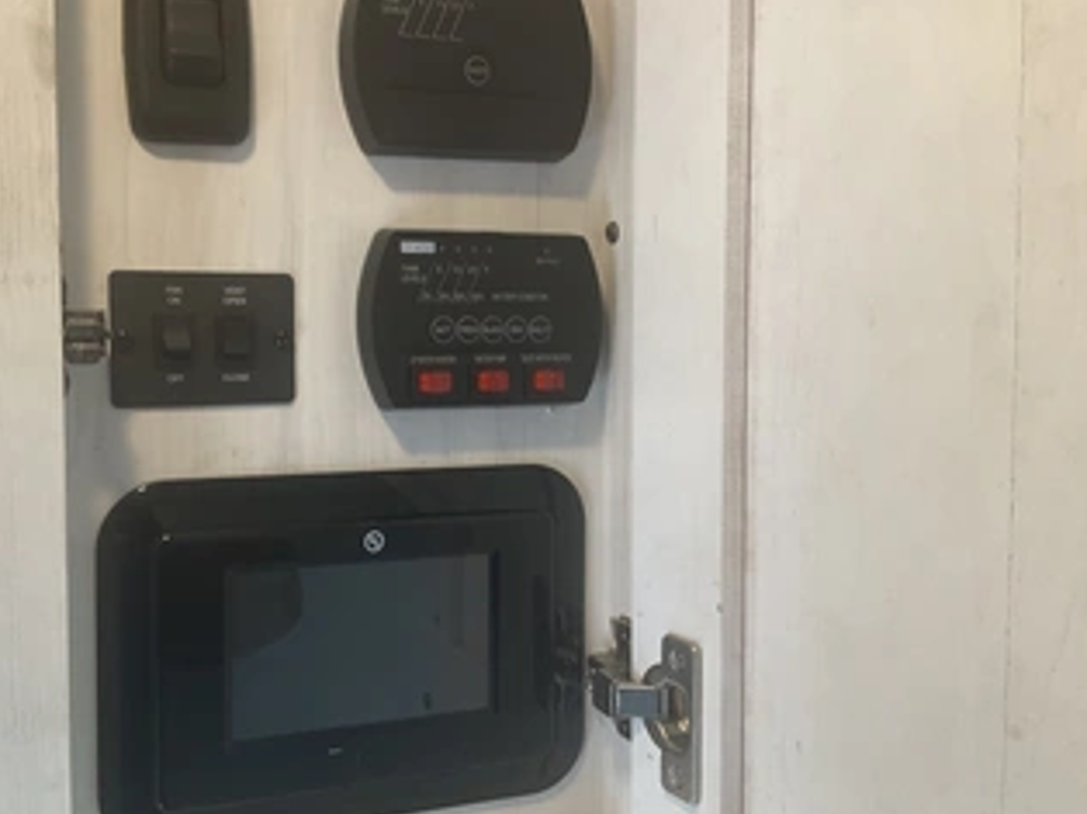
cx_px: 440
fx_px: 1161
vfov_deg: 38.6
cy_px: 402
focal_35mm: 37
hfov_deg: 49.9
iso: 64
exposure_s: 1/77
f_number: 1.8
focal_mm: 3
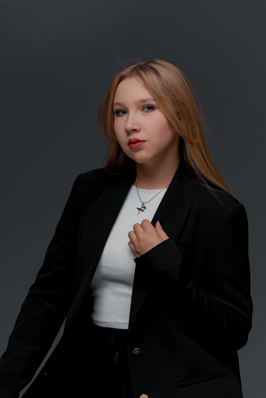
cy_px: 199
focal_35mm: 150
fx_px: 1662
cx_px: 133
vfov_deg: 13.7
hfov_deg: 9.1
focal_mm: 150
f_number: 7.1
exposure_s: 1/125
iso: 100
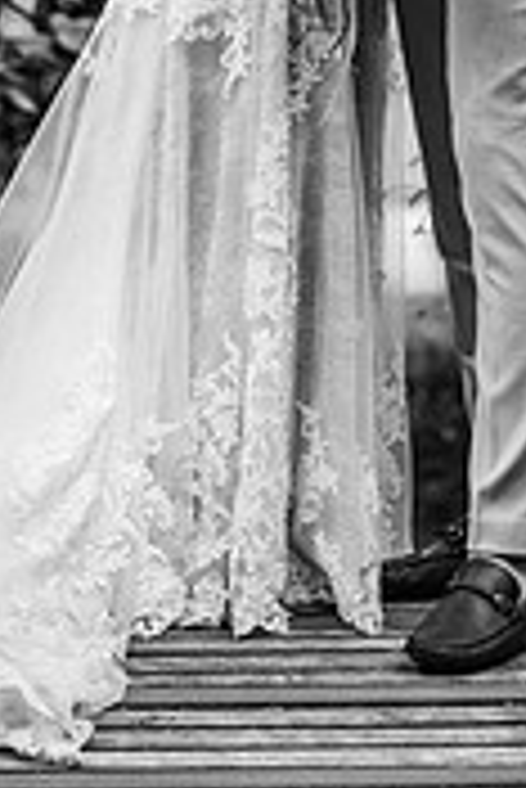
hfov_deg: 6.3
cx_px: 214
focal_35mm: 218
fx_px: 4768
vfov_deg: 9.3
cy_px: -153
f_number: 2.8
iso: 100
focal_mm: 85
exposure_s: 1/1250
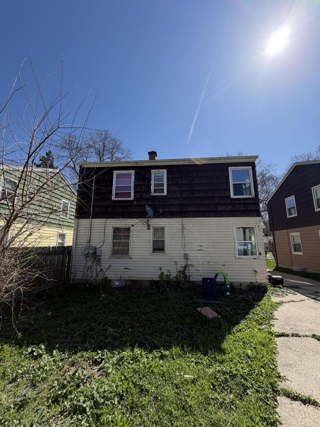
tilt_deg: +9.7
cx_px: 160
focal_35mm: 14
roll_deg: +0.0
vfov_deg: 102.1
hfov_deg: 85.7
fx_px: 173
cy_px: 214
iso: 25
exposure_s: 1/770
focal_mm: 2.22
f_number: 2.2
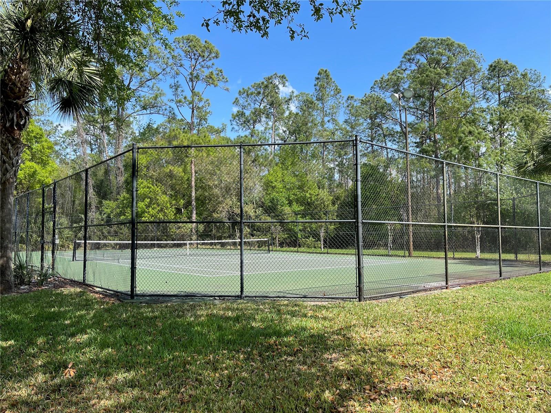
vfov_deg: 53.1
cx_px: 276
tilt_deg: +3.8
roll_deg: +0.9
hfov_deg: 67.3
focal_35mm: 26
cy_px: 206
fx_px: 414
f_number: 1.6
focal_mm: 5.1
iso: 32
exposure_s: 1/1715
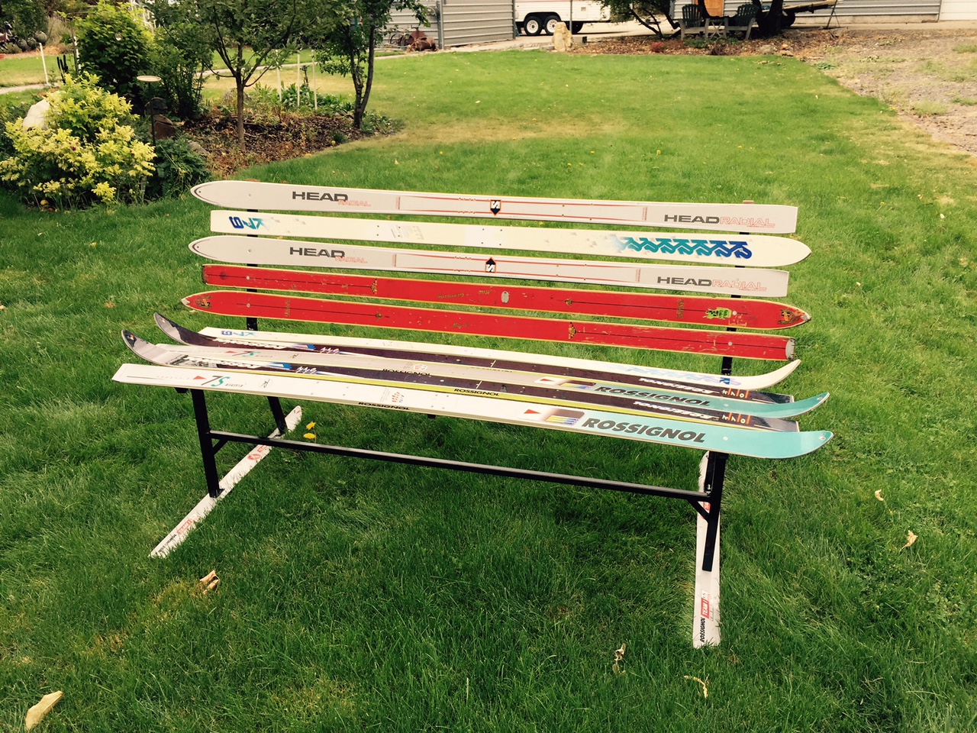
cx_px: 488
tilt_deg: -23.7
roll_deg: +1.5
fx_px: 818
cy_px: 366
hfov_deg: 61.7
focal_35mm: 29
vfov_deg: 48.2
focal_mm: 4.15
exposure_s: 1/370
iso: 32
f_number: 2.2
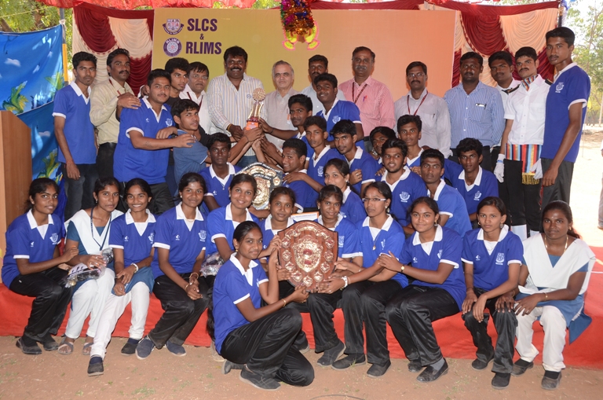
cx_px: 302
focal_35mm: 33
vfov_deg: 39.8
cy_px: 200
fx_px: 552
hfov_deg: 57.3
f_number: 7.1
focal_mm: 22
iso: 250
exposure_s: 1/125
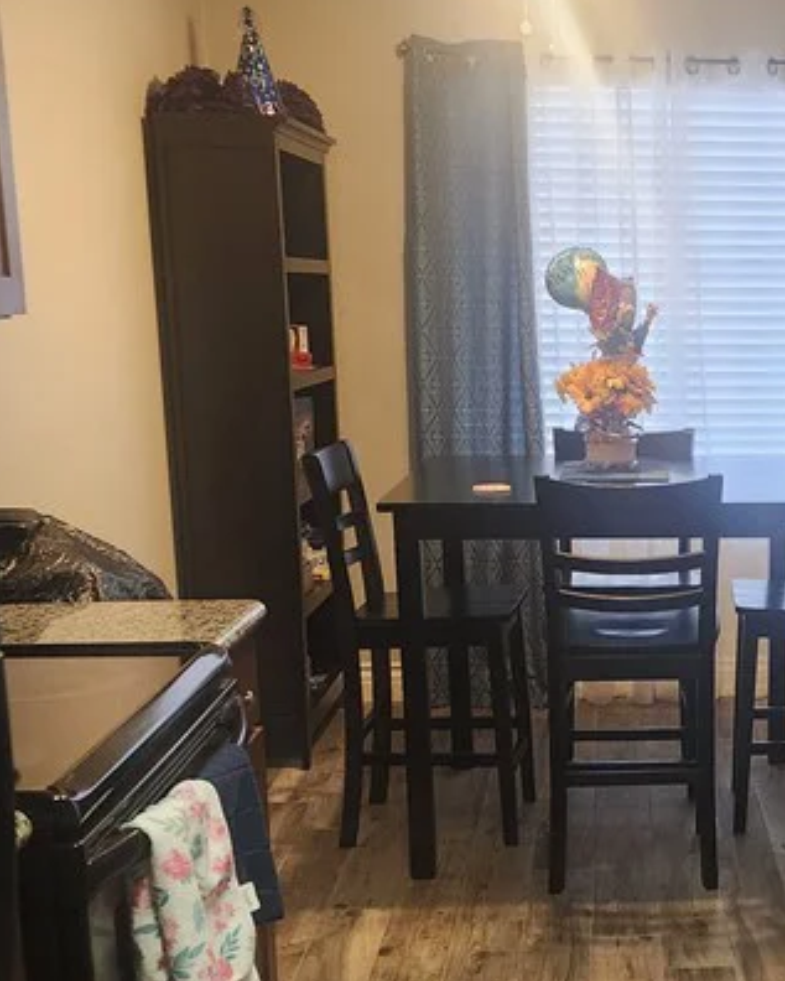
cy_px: 659
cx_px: 787
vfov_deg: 32.2
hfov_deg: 25.0
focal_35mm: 58
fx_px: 1684
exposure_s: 1/120
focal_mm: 6.4
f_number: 1.8
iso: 500
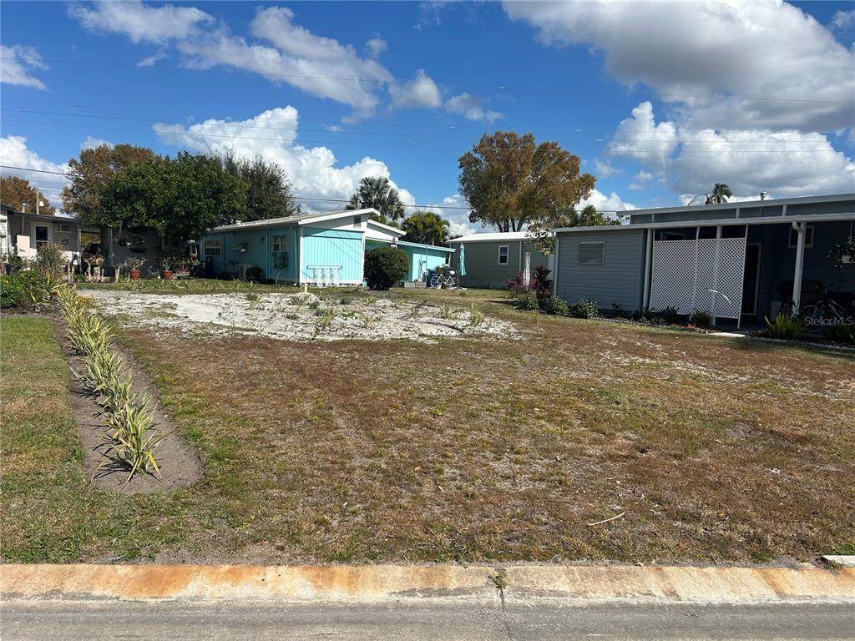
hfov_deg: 67.3
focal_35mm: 26
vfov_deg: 53.1
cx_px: 428
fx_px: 642
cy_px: 320
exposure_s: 1/6211
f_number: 1.5
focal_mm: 5.7
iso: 50
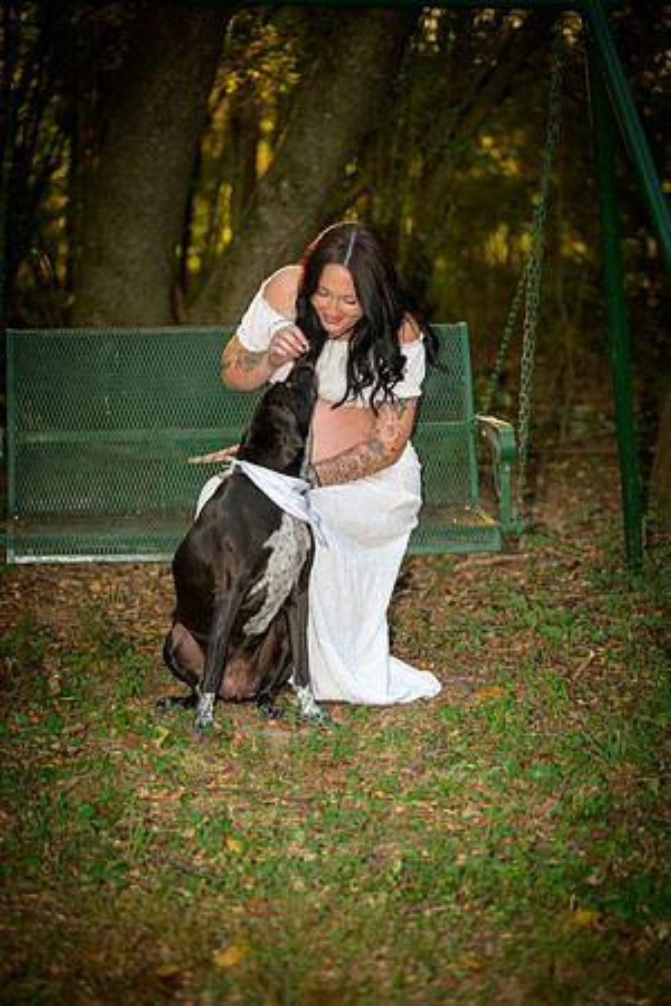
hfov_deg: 13.0
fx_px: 2935
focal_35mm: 105
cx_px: 336
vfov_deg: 19.5
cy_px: 503
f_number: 3.3
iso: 200
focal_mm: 105
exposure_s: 1/60
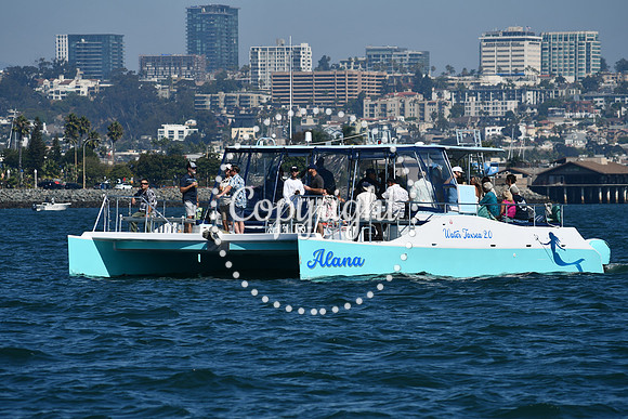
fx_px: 5234
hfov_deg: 6.9
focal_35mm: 300
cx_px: 314
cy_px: 210
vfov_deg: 4.6
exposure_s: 1/640
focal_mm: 200
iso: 100
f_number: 9
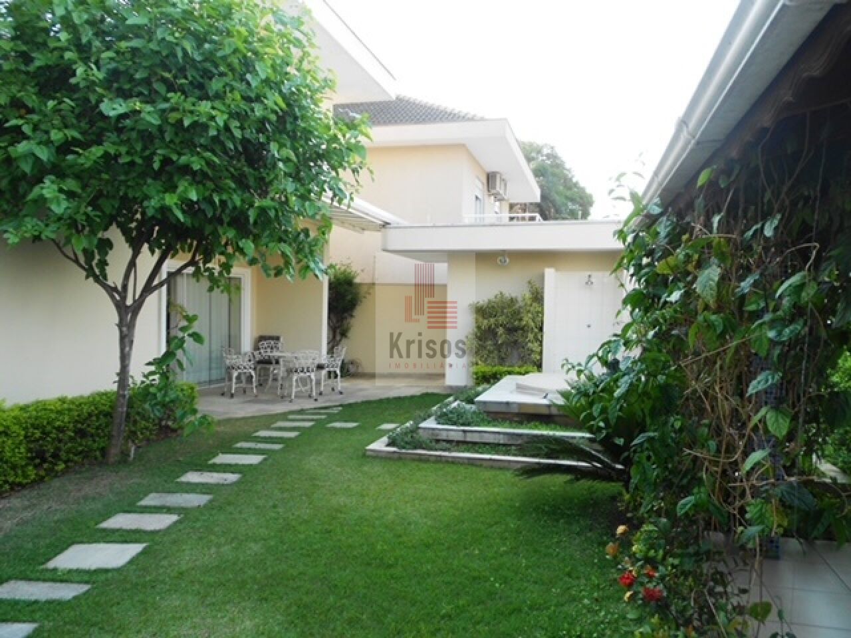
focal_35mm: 26
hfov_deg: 67.3
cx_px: 426
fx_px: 639
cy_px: 319
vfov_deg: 53.1
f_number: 3.2
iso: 80
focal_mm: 4.6
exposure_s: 1/100
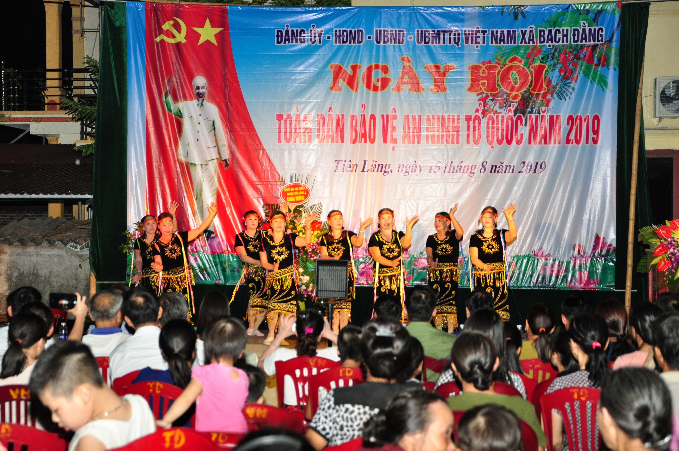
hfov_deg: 26.0
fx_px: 1469
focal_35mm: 78
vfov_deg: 17.4
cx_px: 340
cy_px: 226
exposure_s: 1/100
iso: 800
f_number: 5
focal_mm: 52
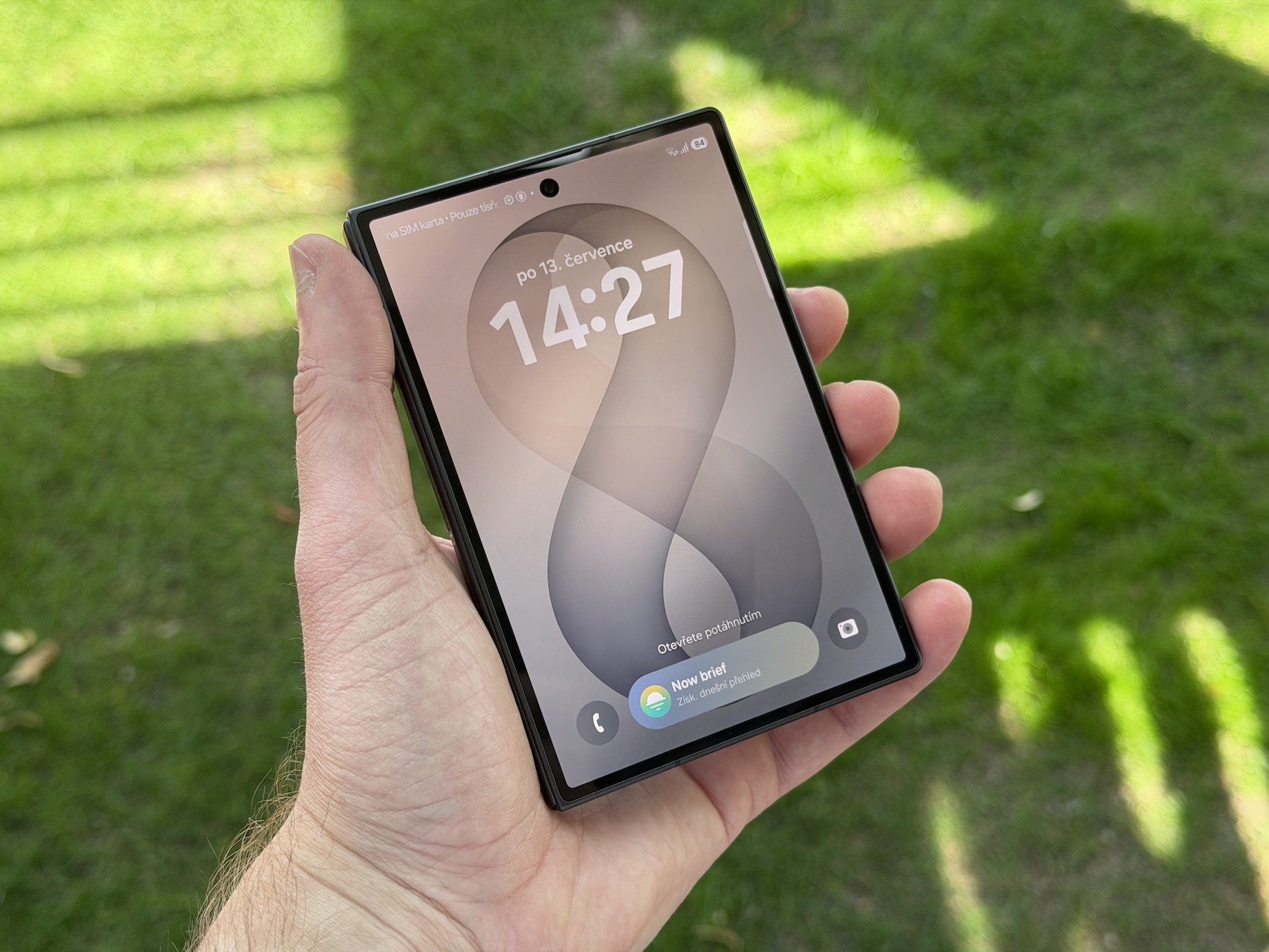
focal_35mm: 48
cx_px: 634
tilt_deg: -53.0
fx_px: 1760
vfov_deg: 30.3
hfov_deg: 39.7
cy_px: 476
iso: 80
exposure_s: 1/281
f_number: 1.78
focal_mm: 6.76
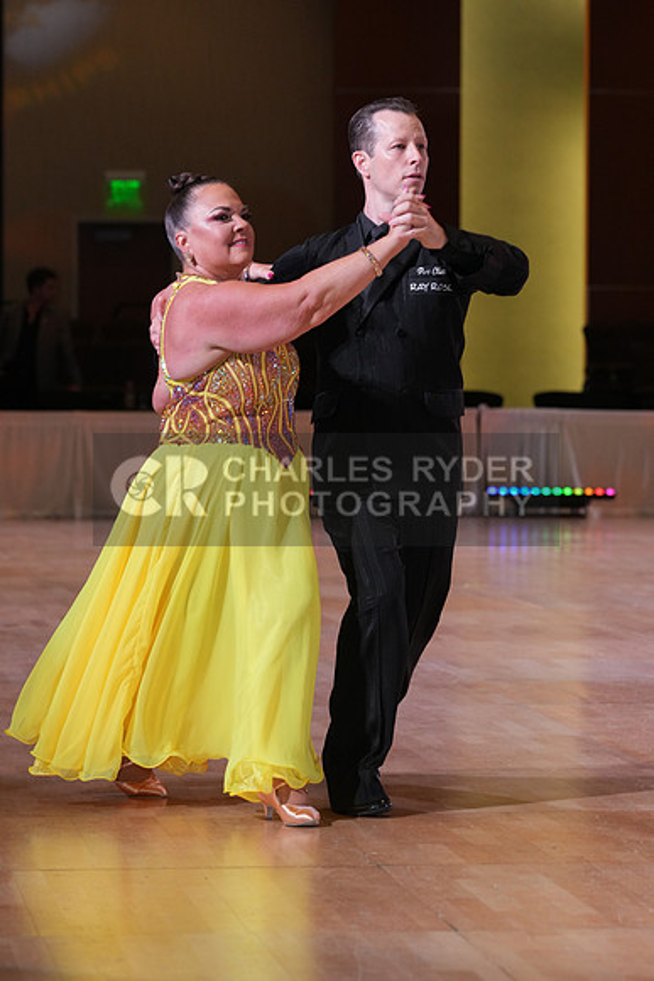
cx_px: 327
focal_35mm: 146
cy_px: 490
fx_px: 3976
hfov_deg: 9.4
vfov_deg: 14.1
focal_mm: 146
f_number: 5.6
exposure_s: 1/200
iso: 2500
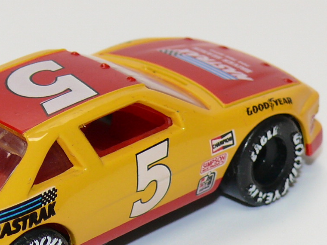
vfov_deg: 6.7
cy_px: 165
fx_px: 2088
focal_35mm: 221
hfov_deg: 8.9
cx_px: 83
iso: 100
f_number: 4
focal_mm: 13.7
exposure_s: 1/30
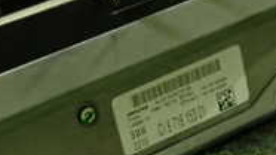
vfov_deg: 13.6
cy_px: 113
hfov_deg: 23.5
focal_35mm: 88
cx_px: 19
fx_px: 643
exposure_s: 1/30
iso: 500
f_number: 2
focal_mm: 4.5
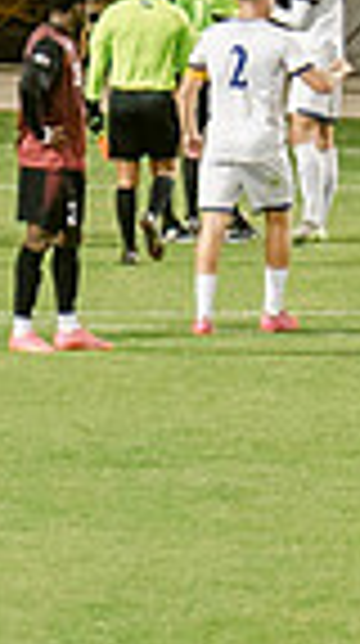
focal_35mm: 722
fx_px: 12303
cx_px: 1728
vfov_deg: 3.0
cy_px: 152
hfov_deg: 1.7
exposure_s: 1/160
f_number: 4
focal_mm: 70
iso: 2000
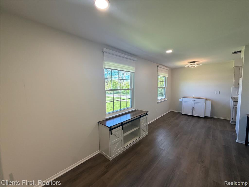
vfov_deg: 85.7
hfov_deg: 102.1
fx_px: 101
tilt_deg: -5.1
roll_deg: +1.4
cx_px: 124
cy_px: 94
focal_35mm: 14
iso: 160
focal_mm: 2.22
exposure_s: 1/120
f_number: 2.2
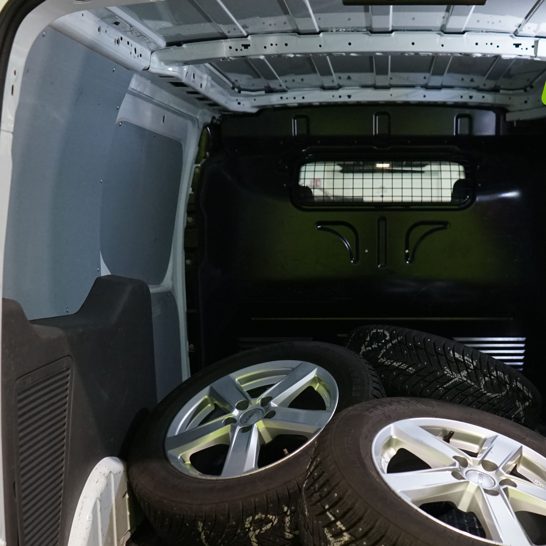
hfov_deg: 33.6
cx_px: 375
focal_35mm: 50
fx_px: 892
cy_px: 359
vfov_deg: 33.8
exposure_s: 1/160
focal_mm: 28
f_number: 3.5
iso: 2500
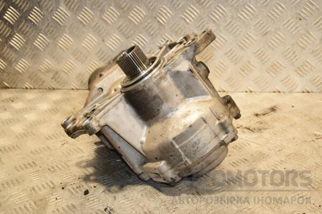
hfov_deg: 31.9
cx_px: 161
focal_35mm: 63
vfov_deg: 21.6
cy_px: 107
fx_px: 563
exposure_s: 1/200
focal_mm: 42
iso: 800
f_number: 6.3
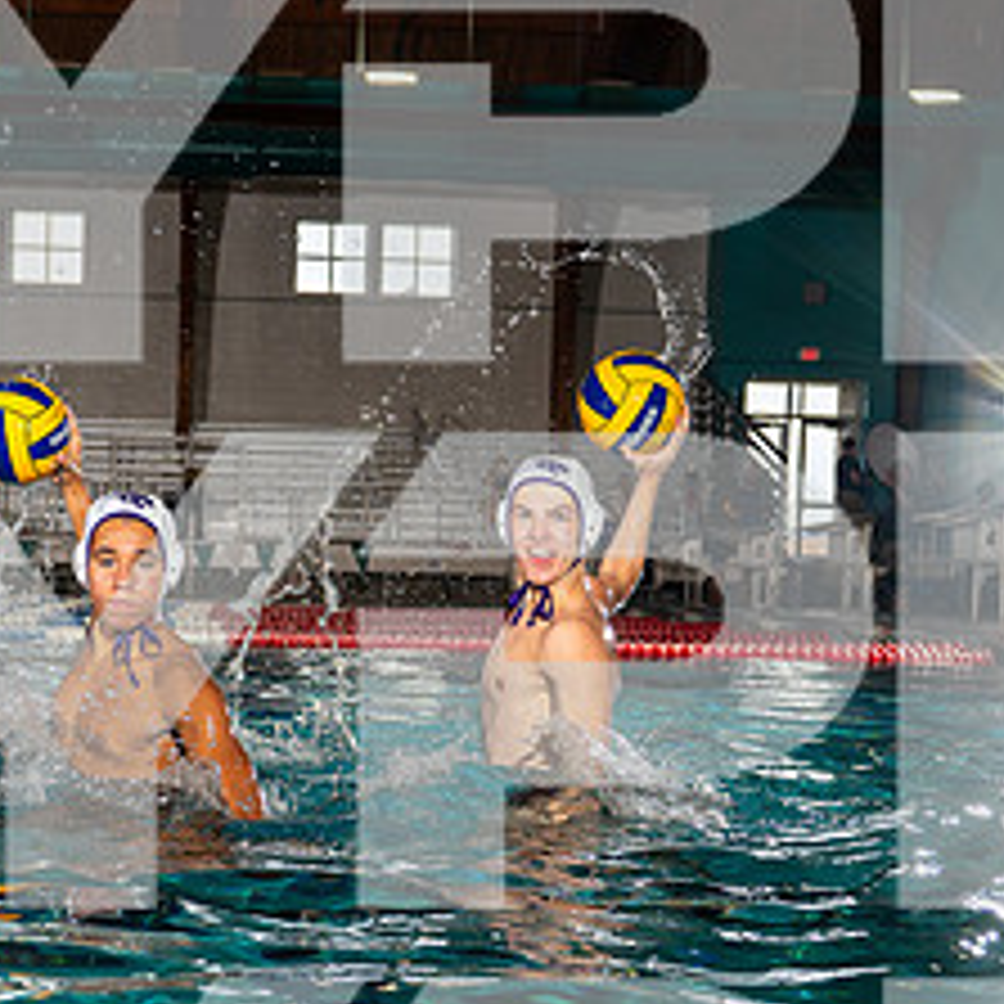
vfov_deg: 27.5
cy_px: 673
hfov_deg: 27.4
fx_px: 2034
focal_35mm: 62
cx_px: 270
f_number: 4
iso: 100
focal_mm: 28
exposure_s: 1/250
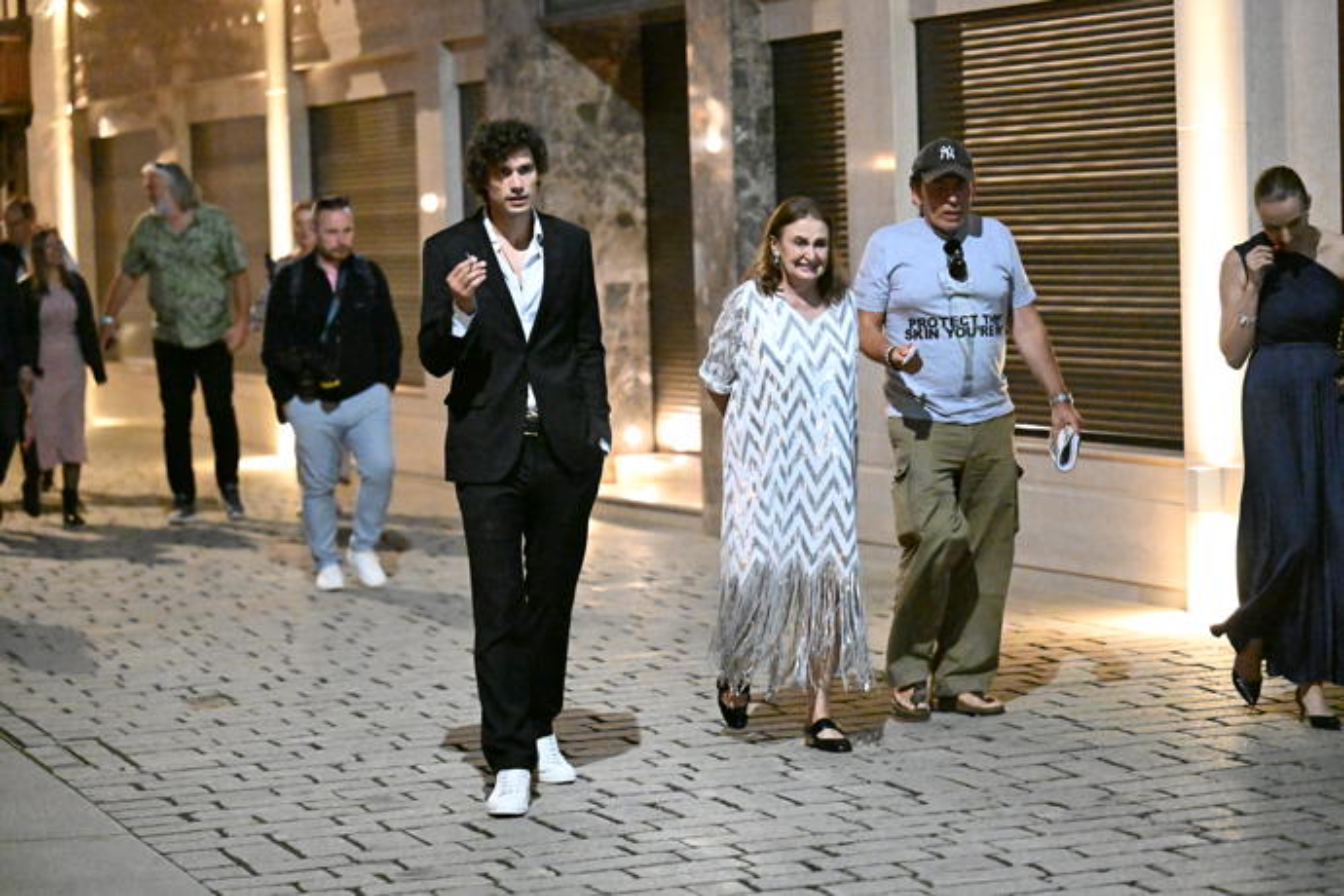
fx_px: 3733
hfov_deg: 20.4
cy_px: 448
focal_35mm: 100
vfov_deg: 13.7
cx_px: 672
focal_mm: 100
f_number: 2.8
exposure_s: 1/320
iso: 40000
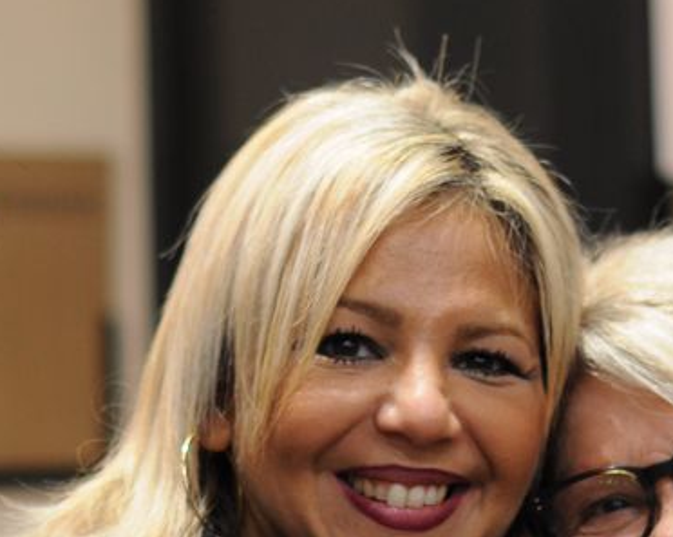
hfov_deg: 8.0
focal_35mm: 242
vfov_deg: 6.4
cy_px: 295
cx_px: 394
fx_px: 4816
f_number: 1.8
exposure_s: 1/80
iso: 400
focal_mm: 50
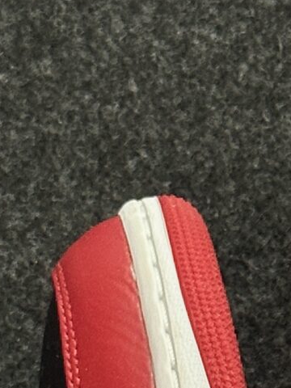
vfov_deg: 7.3
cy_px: 885
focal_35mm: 256
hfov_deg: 5.8
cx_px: 317
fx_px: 2869
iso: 250
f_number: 1.78
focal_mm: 6.86
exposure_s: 1/50
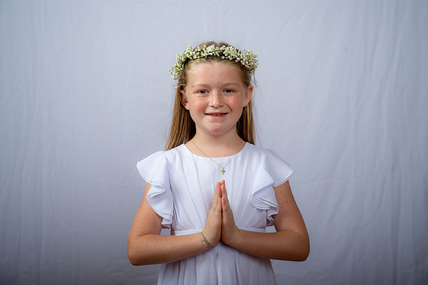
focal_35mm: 65
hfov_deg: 31.0
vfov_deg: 20.9
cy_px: 142
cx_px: 214
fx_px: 772
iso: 250
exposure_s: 1/200
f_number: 6.3
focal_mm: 65
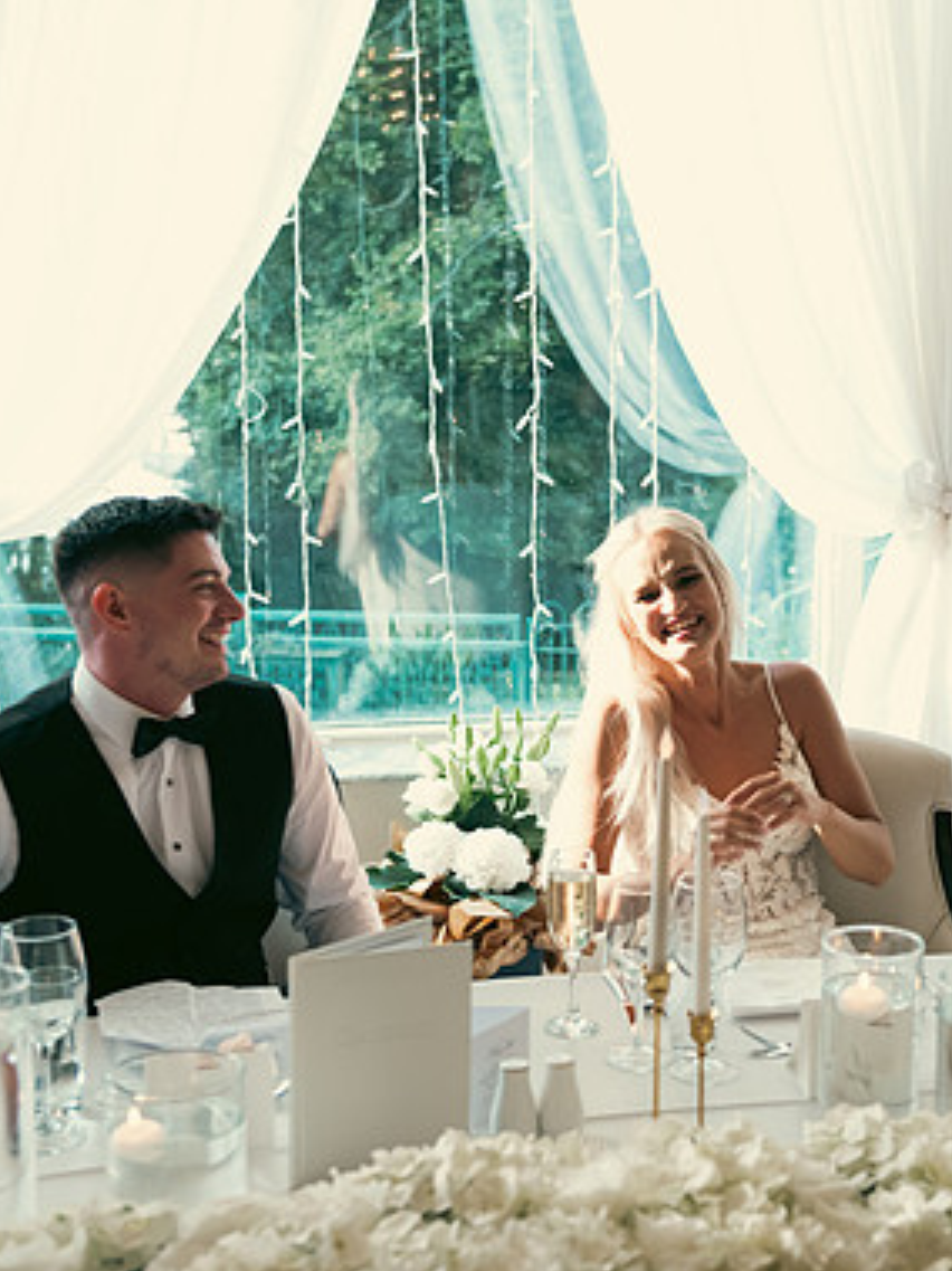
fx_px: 2055
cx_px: 694
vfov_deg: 34.4
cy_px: 646
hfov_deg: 25.8
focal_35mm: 56
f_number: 3.5
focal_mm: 38
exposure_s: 1/160
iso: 400
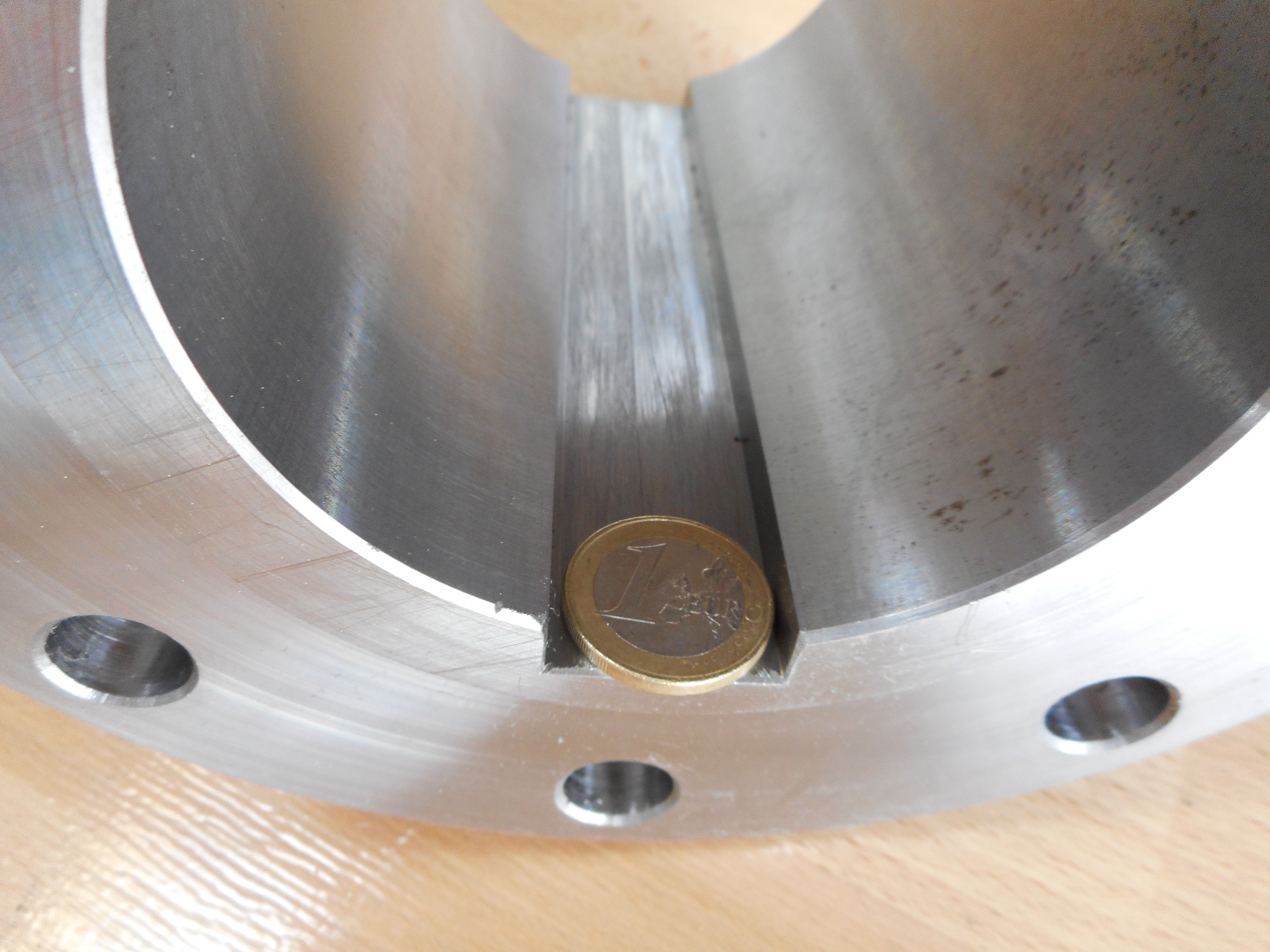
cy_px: 476
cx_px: 635
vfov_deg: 54.9
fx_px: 917
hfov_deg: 69.4
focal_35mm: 25
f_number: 3.7
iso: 220
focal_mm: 4.5
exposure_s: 1/30
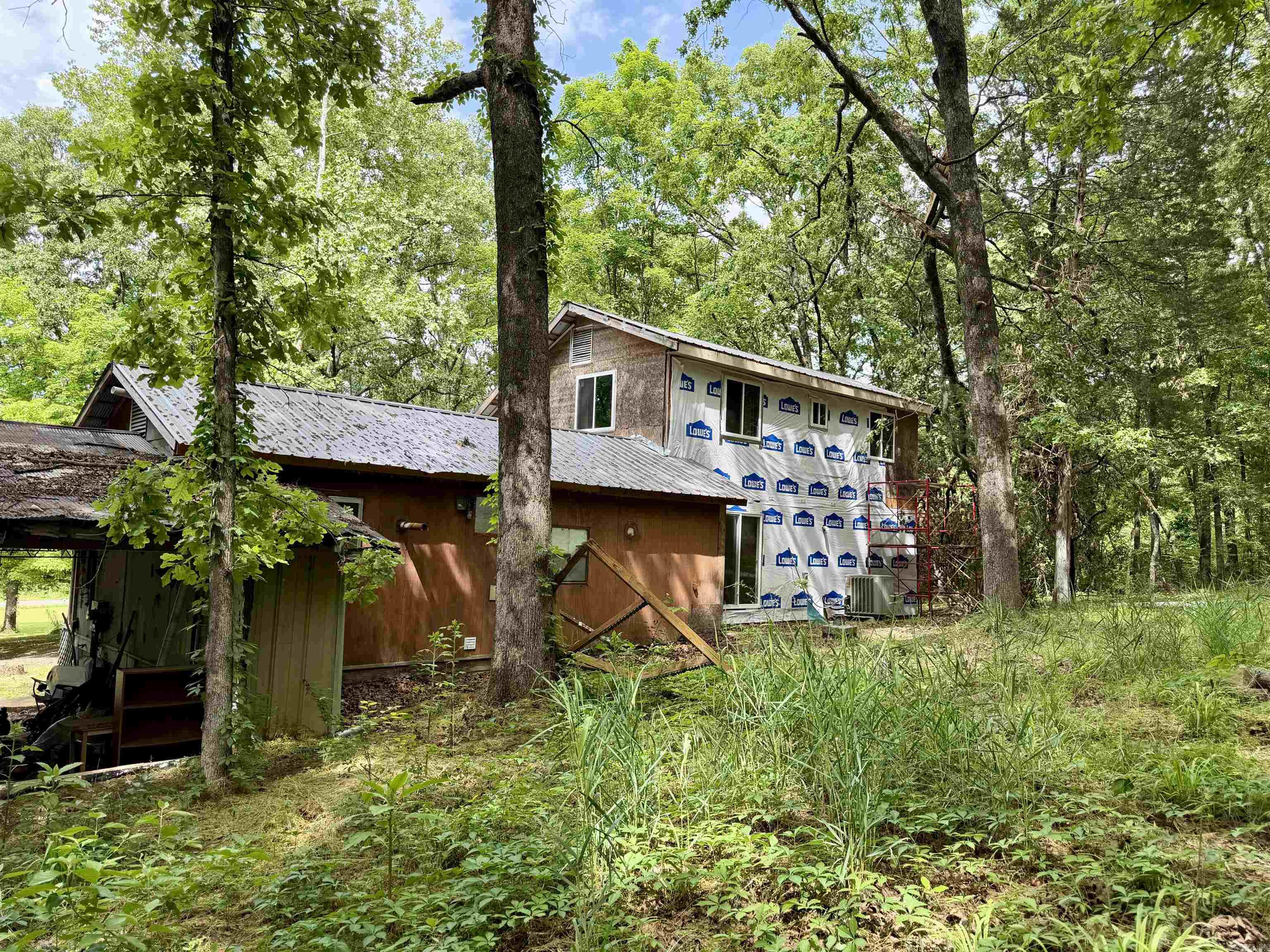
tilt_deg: +4.0
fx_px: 881
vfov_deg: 56.8
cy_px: 476
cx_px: 635
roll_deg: -2.2
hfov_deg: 71.6
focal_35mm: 24
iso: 80
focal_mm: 6.76
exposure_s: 1/643
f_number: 1.78
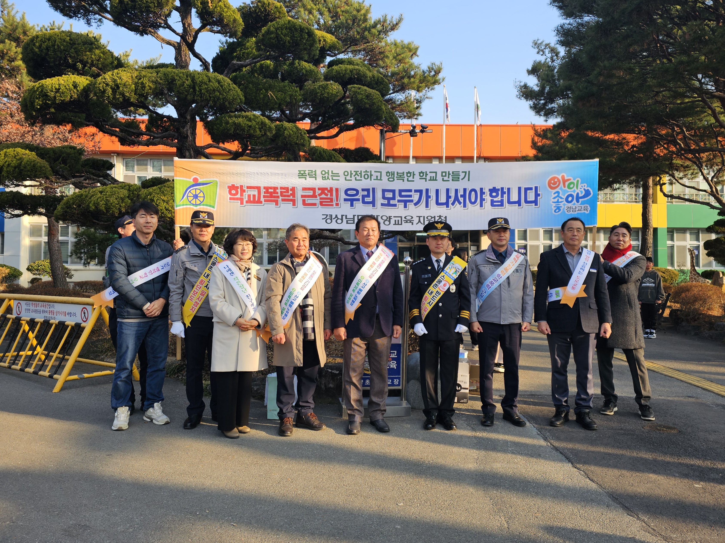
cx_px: 362
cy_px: 272
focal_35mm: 23
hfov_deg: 73.9
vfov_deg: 58.9
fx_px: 482
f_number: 1.7
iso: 10
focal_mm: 6.3
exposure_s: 1/208
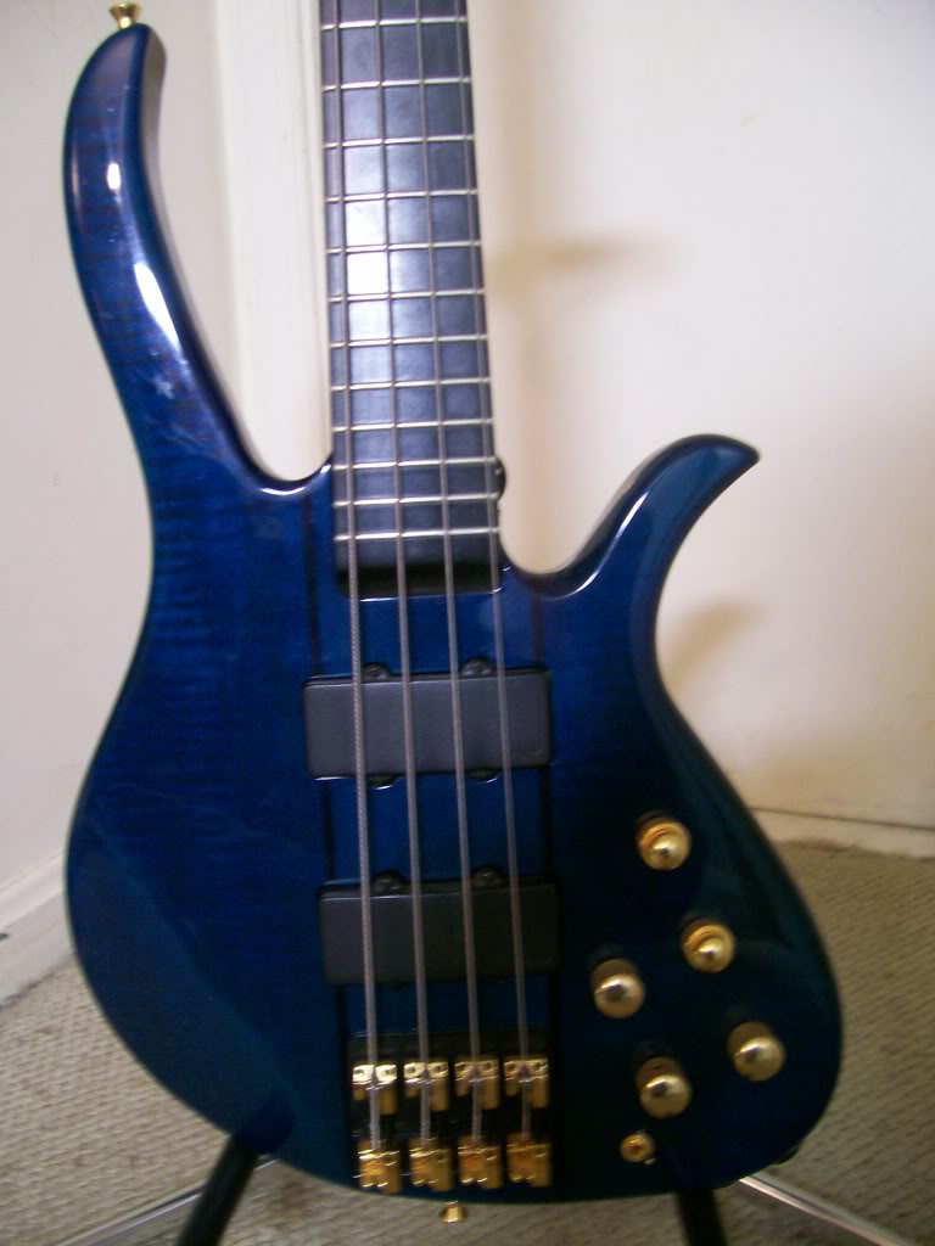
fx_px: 1260
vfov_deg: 52.6
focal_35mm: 35
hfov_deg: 40.7
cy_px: 623
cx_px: 468
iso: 160
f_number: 2.8
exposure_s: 1/9.17
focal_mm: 5.8
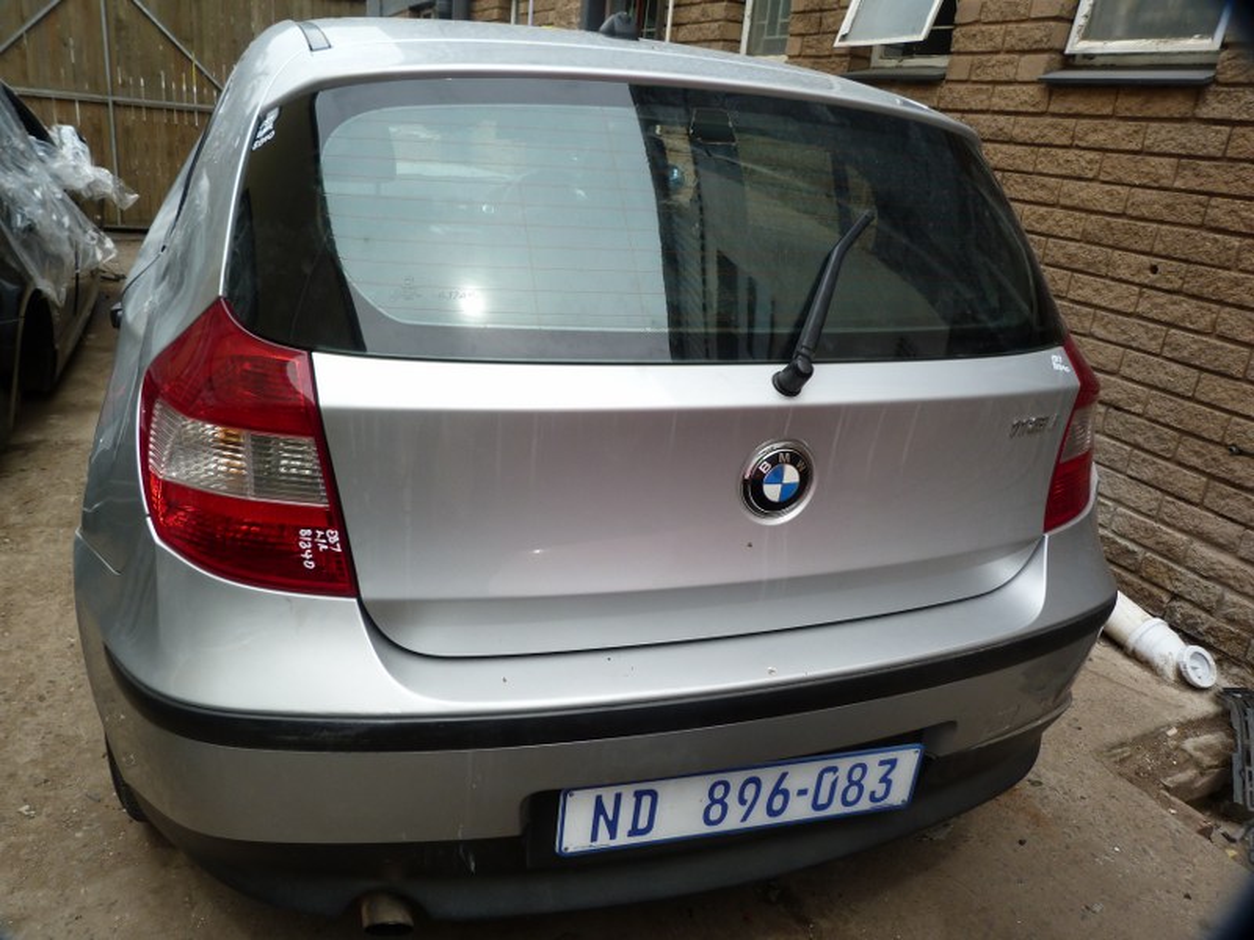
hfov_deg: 69.4
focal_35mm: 25
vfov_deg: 54.9
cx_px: 627
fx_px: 906
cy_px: 470
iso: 80
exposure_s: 1/200
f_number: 4
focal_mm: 4.5
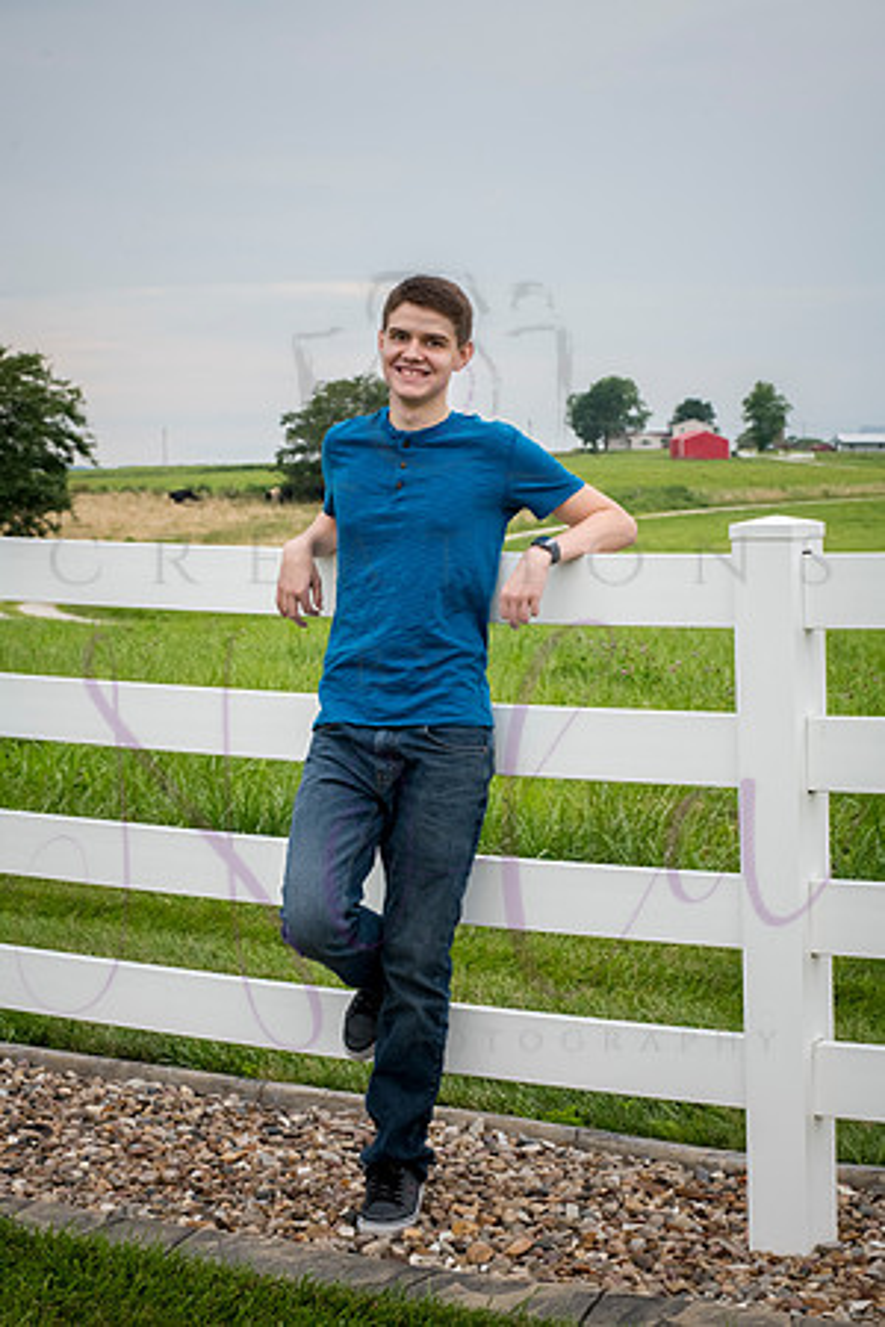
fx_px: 2950
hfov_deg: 17.1
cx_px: 442
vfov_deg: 25.4
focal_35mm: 80
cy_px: 664
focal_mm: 80
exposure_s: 1/250
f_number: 11
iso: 640
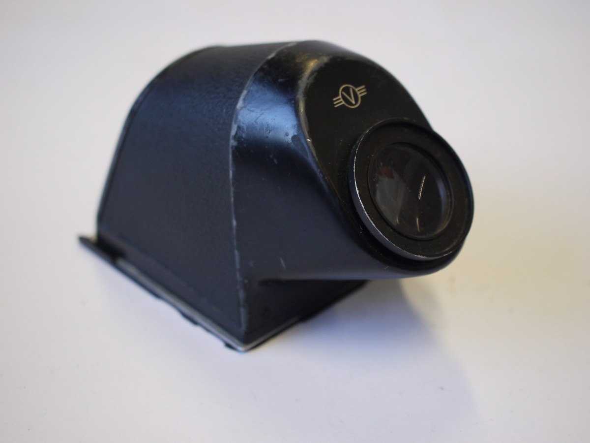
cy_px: 222
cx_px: 295
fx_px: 1023
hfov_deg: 32.2
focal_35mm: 60
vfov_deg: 24.4
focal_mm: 30
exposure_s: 1/125
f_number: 3.5
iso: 400
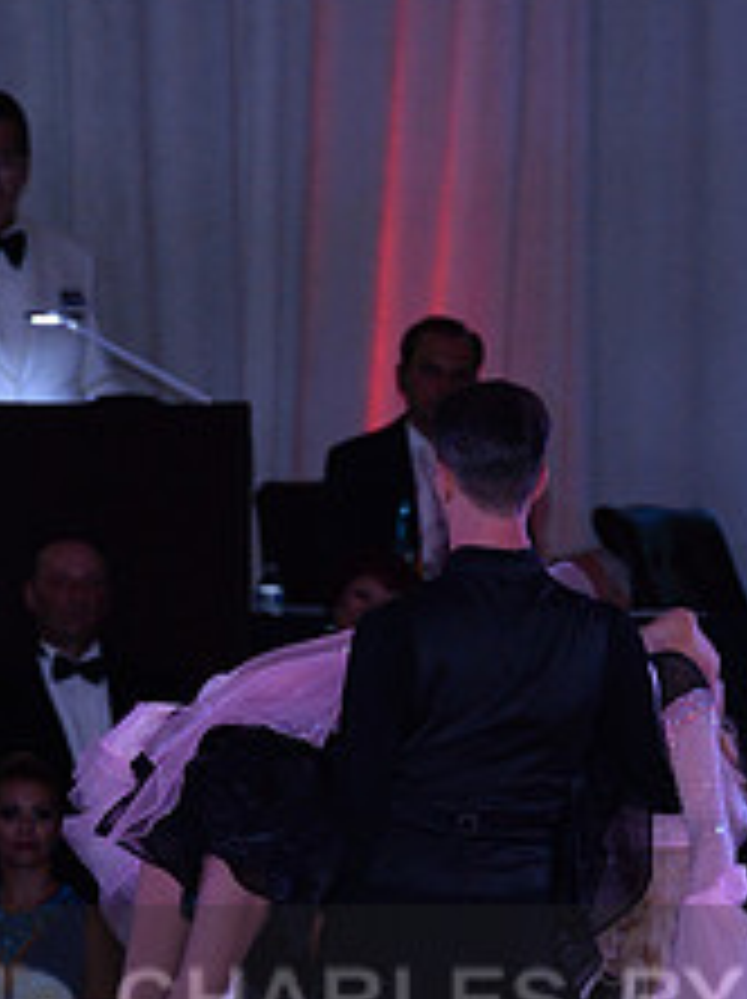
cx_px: 394
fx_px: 14472
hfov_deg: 3.0
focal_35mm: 502
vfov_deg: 3.9
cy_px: 1058
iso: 2000
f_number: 5.6
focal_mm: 200
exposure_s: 1/250
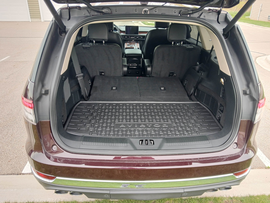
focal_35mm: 26
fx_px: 203
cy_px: 102
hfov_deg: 67.3
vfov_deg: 53.1
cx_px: 135
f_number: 1.8
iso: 64
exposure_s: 1/60
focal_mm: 3.98
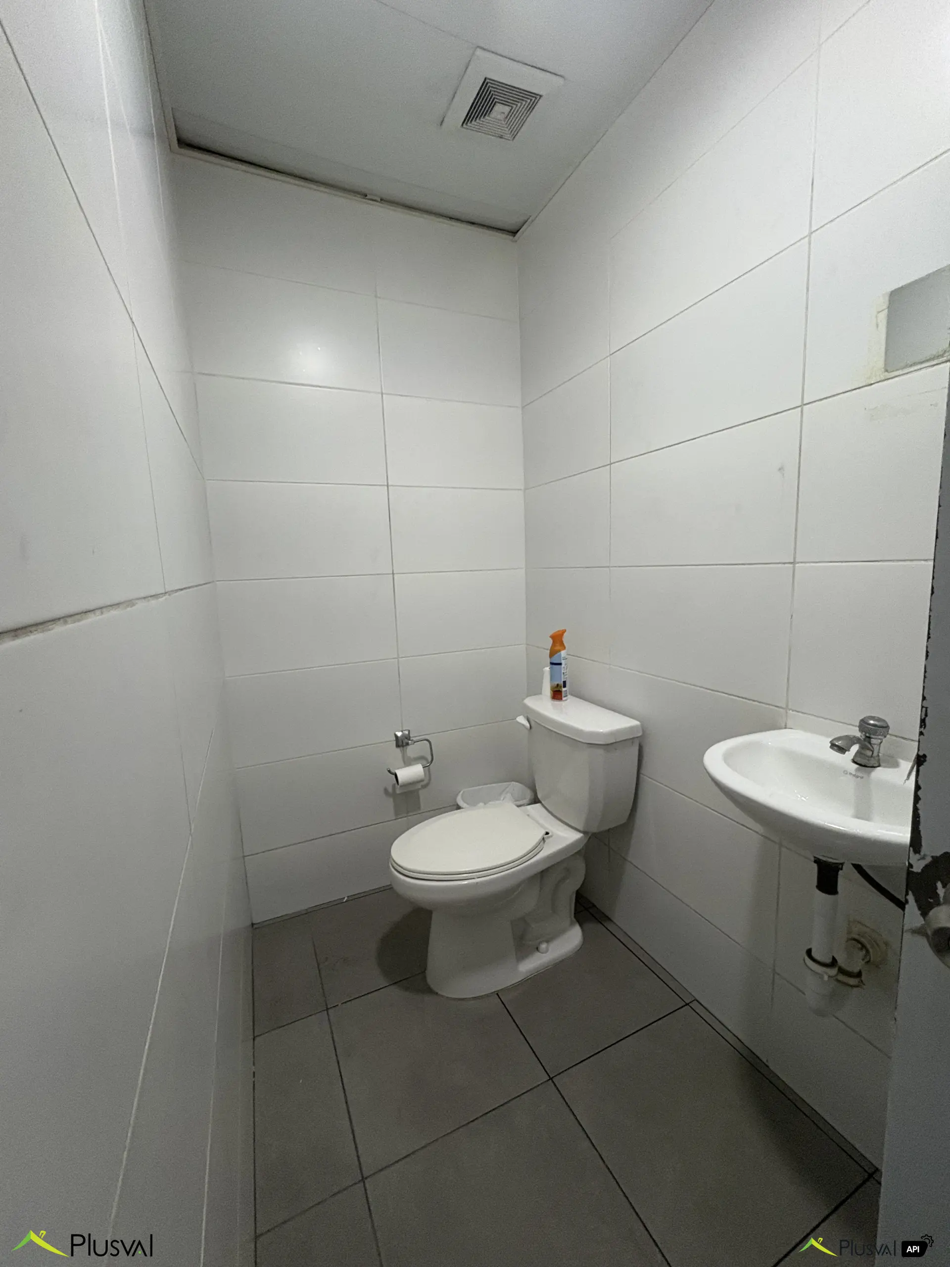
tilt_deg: -7.0
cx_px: 475
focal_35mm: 14
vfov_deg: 102.1
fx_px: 512
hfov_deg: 85.7
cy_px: 634
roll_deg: +2.3
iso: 320
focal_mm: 2.22
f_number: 2.2
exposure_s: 1/60
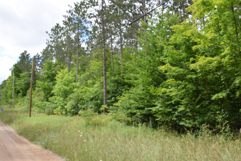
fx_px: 241
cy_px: 80
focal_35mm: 36
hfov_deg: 53.1
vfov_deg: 36.9
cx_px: 120
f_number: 8
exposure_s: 1/250
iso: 200
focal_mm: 24
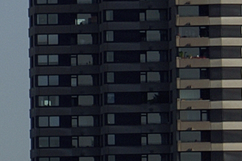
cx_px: -251
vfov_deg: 1.5
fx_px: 6069
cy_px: 125
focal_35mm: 904
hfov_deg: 2.3
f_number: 10
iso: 100
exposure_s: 1/300
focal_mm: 85
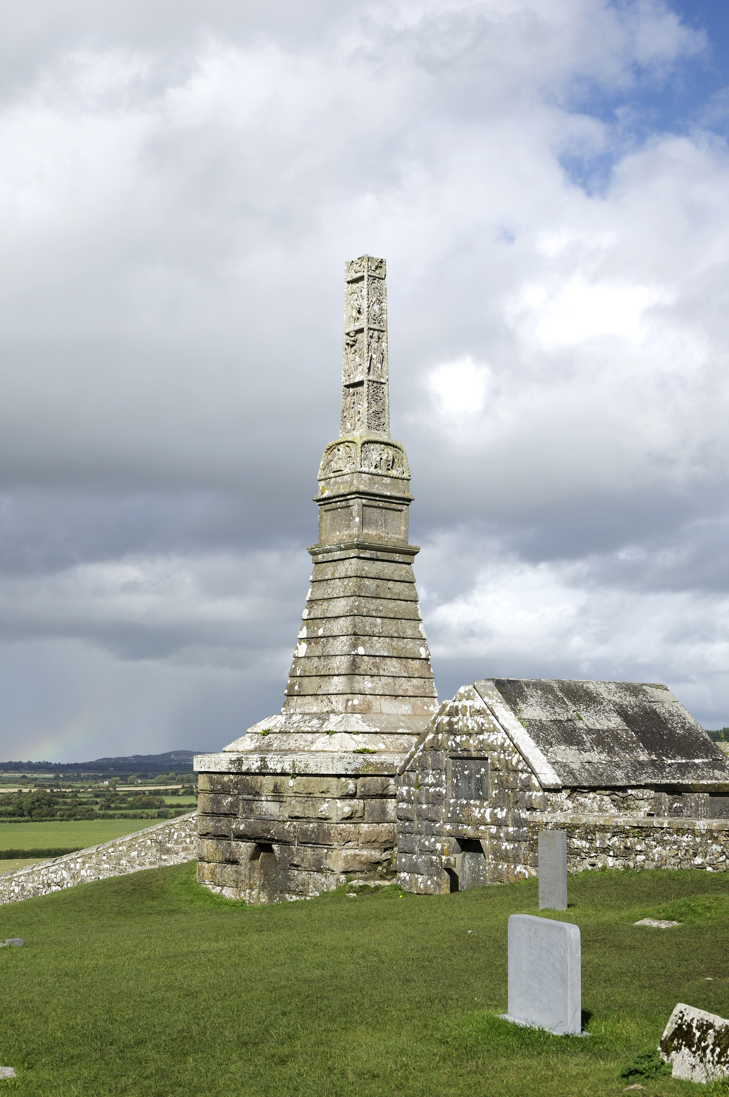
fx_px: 1552
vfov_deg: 38.9
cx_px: 364
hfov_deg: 26.4
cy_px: 548
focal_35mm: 51
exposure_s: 1/640
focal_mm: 34
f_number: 7.1
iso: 100
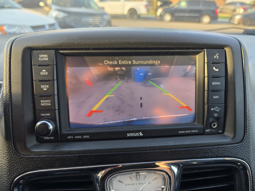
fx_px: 169
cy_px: 96
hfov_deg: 73.9
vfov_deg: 58.9
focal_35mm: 23
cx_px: 128
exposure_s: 1/180
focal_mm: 6.3
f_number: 1.7
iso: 100
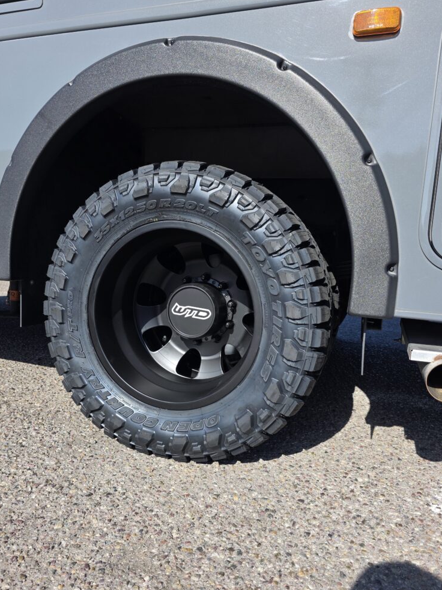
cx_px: 219
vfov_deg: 69.4
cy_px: 309
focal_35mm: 25
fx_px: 426
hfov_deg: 54.9
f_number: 1.7
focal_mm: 6.3
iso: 80
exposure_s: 1/3134
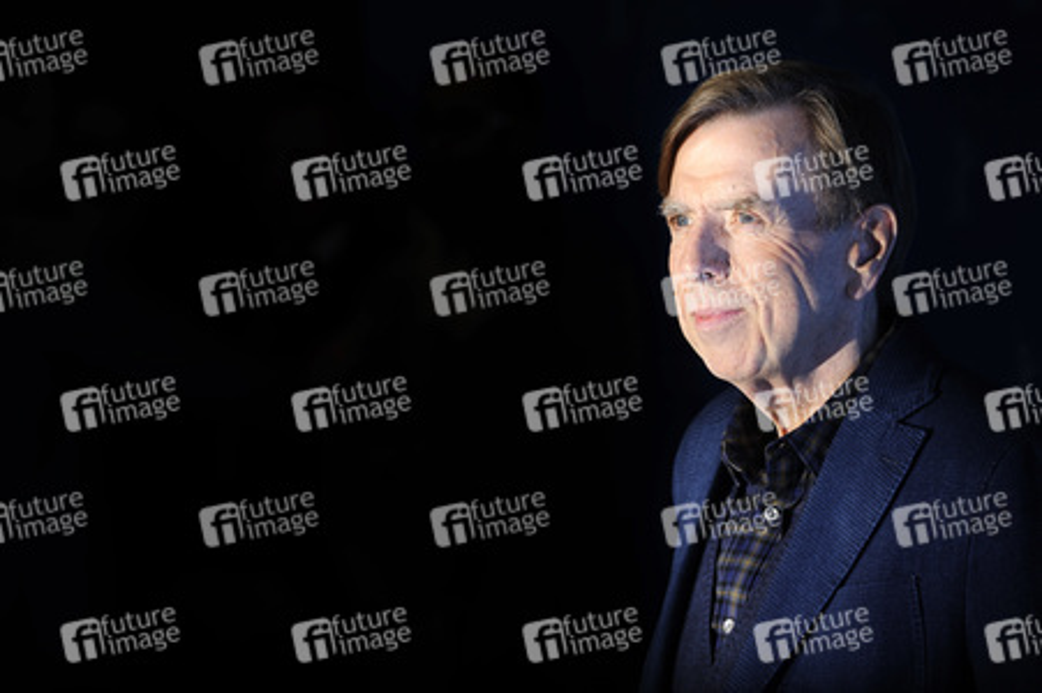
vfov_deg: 6.9
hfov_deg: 10.3
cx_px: 521
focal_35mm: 200
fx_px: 5784
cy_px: 346
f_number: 7.1
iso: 200
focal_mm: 200
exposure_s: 1/320
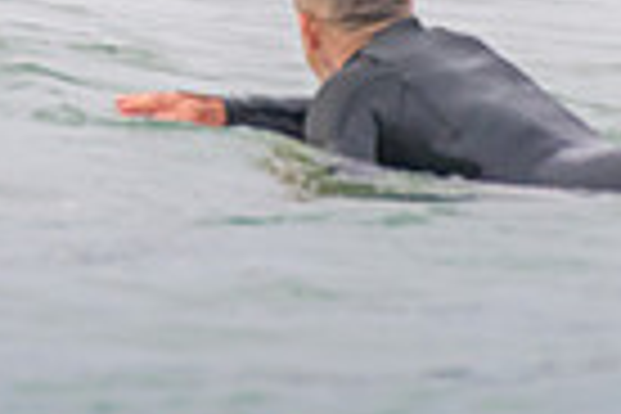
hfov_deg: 0.8
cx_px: 49
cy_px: -366
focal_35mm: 2578
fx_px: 44467
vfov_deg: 0.5
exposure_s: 1/800
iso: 450
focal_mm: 500
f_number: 5.6
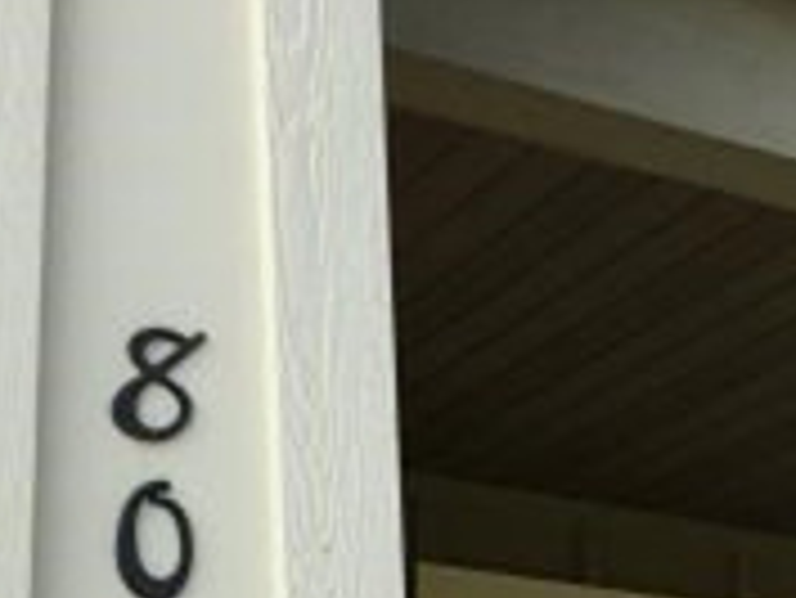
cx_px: 976
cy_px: 985
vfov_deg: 13.1
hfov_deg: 17.7
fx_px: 2416
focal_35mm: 105
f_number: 2.2
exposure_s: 1/565
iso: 25
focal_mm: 4.15
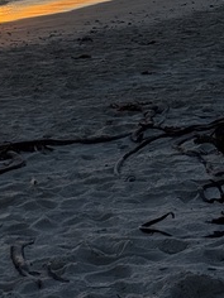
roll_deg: -2.5
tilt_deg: -0.5
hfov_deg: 9.3
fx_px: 1346
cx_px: -78
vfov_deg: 12.4
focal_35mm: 156
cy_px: -43
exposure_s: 1/2959
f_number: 1.78
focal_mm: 6.76
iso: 64
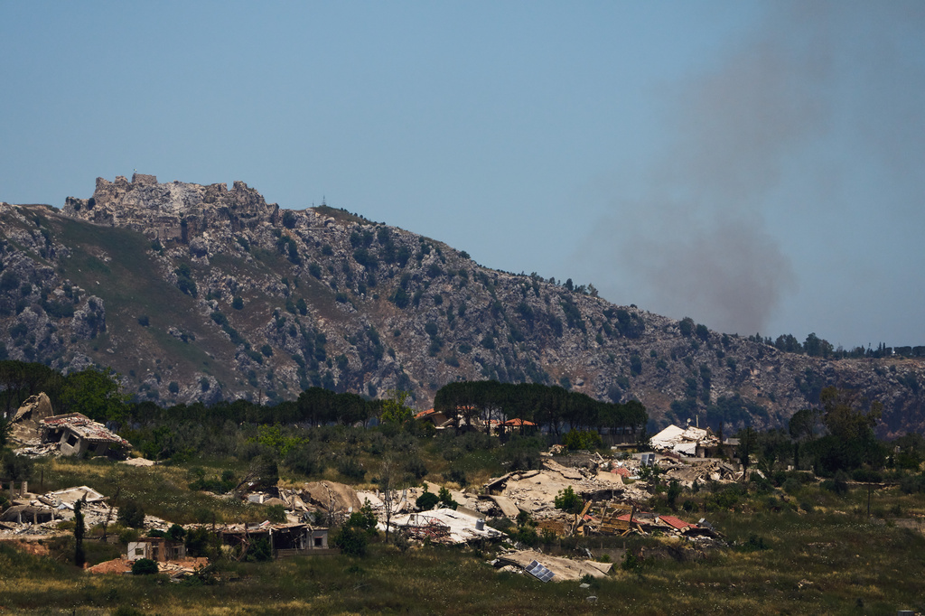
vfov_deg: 3.4
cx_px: 462
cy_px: 308
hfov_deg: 5.2
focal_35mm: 400
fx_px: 10274
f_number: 8
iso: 400
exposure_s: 1/5000
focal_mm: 400
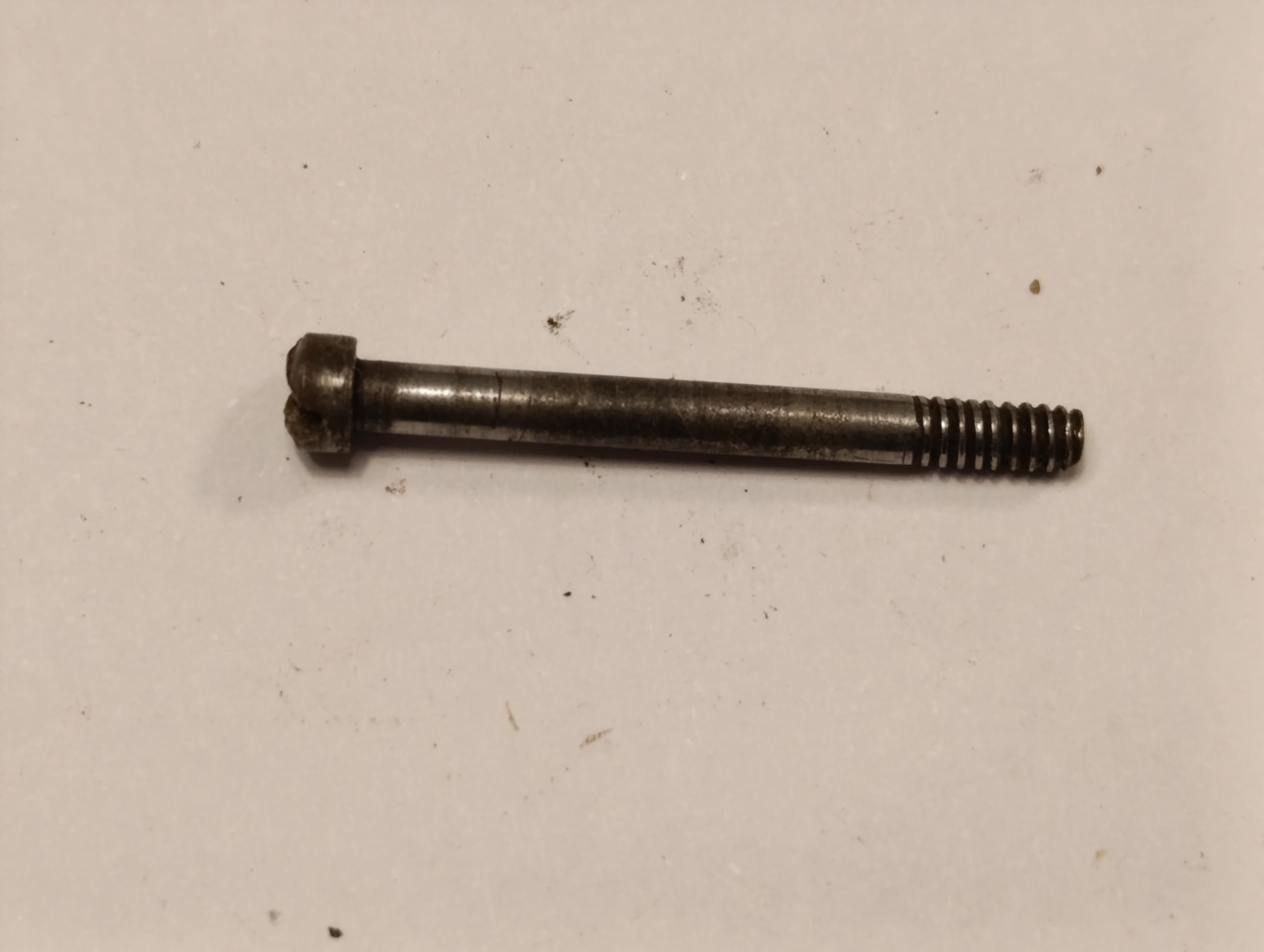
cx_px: 632
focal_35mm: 92
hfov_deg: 21.3
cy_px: 476
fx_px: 3364
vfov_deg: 16.1
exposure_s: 1/100
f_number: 1.6
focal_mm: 6.14
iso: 640
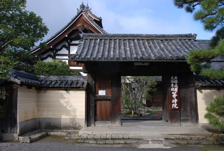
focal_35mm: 33
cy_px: 76
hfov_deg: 57.1
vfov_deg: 40.2
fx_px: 206
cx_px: 112
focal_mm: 22
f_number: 8
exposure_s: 1/125
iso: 125
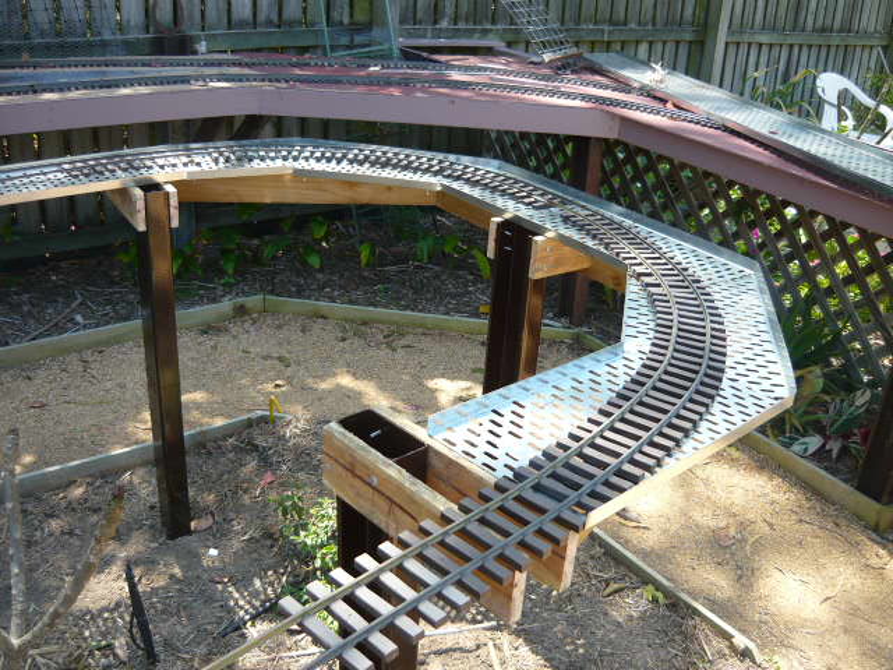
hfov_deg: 55.4
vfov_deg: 42.9
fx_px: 851
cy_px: 335
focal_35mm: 33
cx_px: 446
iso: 100
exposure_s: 1/200
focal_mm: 5.5
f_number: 2.8
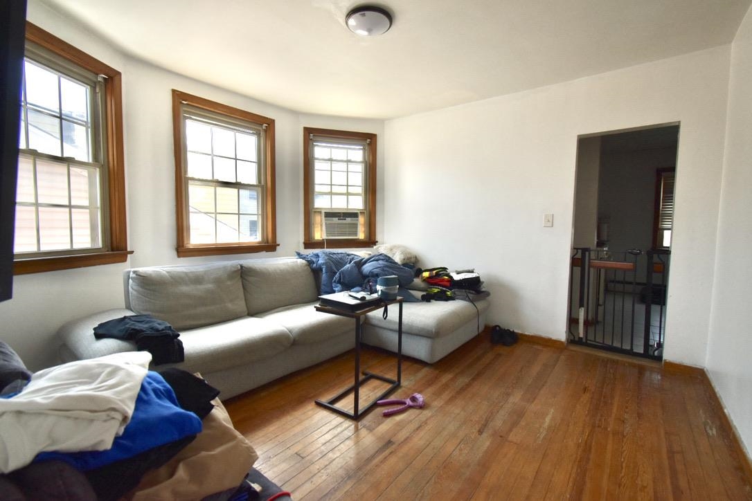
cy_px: 250
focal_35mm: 15
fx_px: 313
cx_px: 376
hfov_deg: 100.4
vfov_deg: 77.3
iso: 400
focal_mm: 10
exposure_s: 1/250
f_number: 5.6
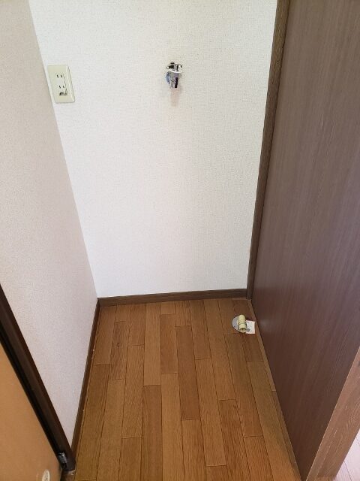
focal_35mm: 26
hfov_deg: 53.1
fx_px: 361
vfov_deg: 67.3
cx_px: 180
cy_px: 240
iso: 250
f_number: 1.5
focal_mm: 4.3
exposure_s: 1/25
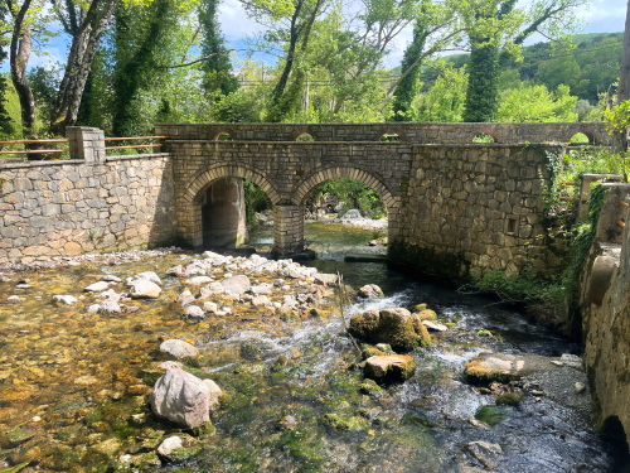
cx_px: 315
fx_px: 455
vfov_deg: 54.9
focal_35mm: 25
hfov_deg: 69.4
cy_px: 236
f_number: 1.6
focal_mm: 5.1
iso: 32
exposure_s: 1/1152
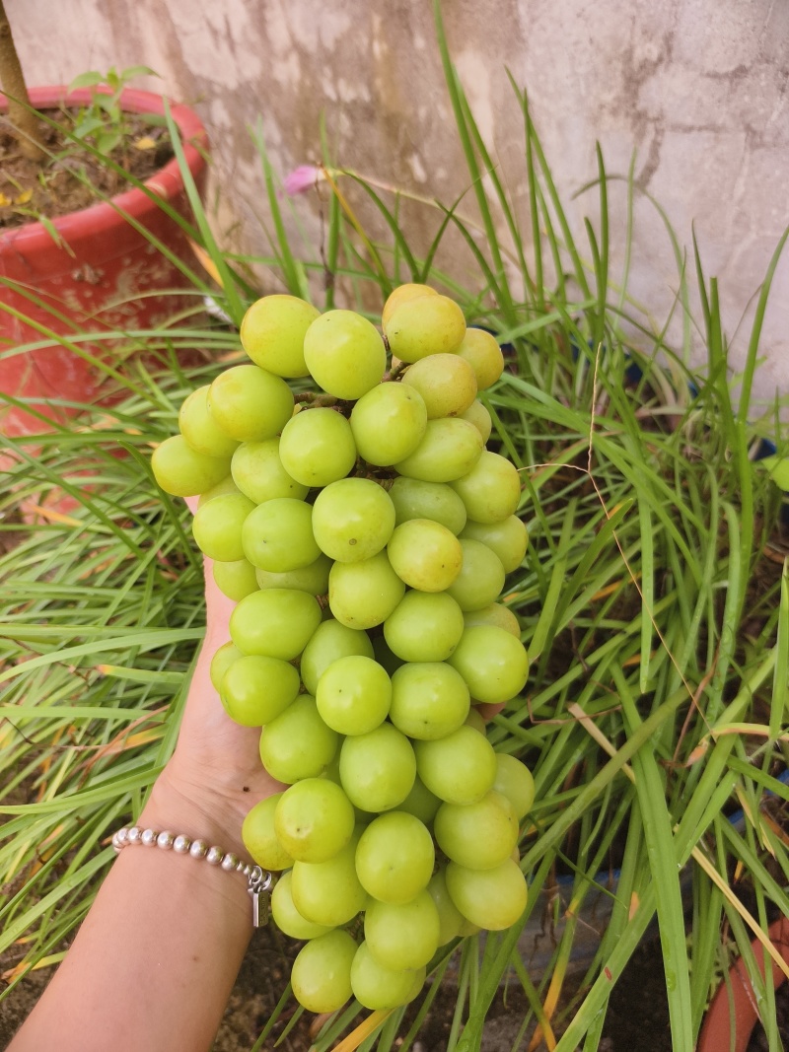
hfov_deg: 58.9
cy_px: 526
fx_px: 699
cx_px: 394
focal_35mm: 23
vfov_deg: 73.9
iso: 72
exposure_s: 1/540
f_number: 1.57
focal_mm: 5.6
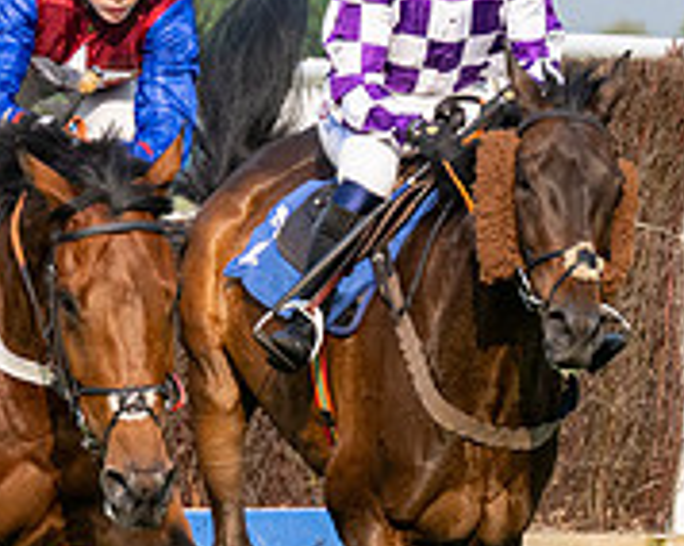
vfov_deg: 2.9
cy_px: 296
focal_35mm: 530
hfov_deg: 3.6
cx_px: -534
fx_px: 10717
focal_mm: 98
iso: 400
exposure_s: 1/4000
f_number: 4
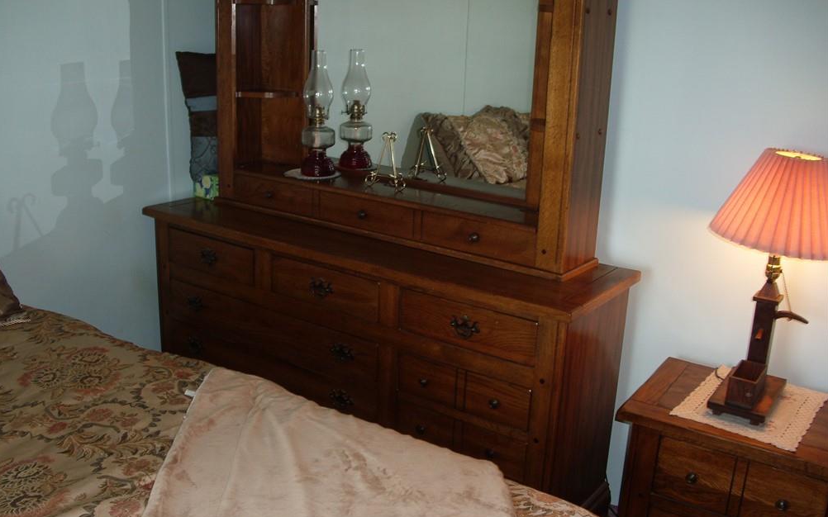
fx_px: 880
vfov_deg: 32.7
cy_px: 277
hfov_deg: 50.4
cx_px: 407
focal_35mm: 39
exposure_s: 1/60
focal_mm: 6.3
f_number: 3.1
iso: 100
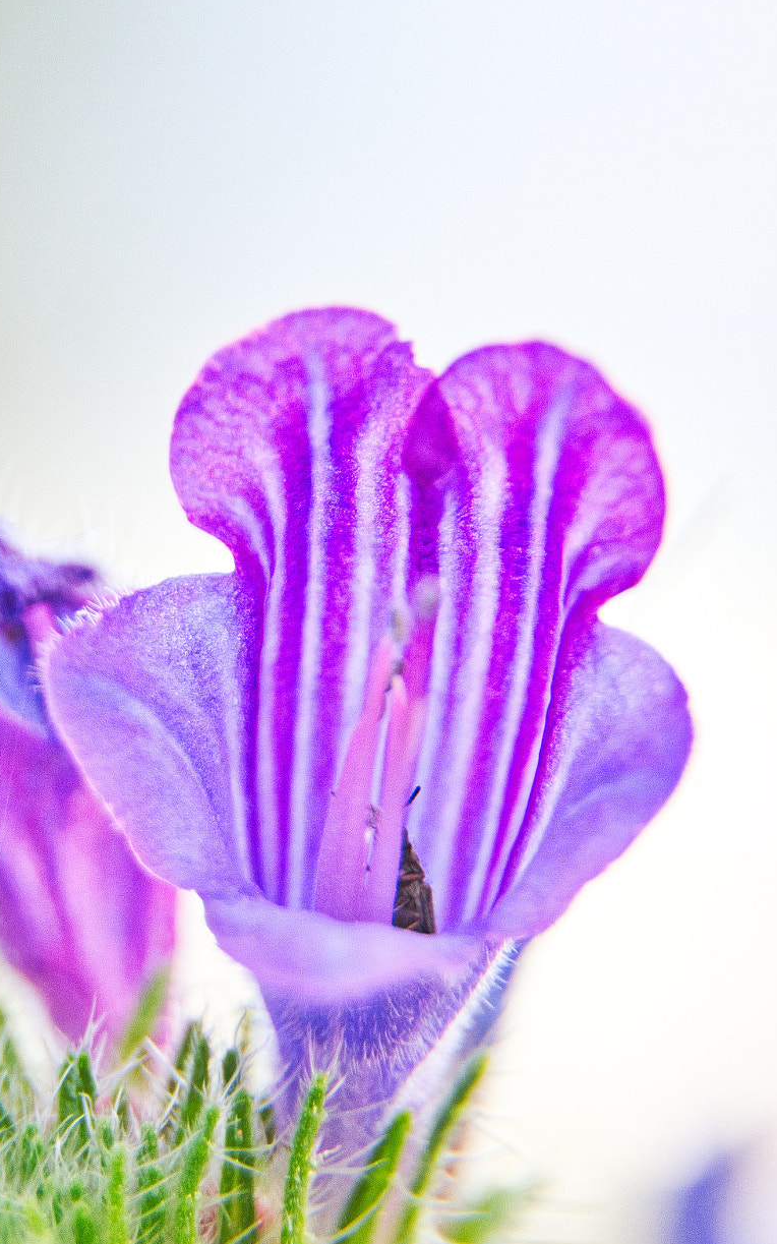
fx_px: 5750
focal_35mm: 170
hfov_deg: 7.7
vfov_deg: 12.3
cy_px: 576
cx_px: 280
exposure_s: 1/125
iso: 640
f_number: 5.6
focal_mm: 85
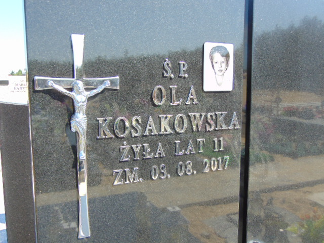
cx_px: 162
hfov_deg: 52.6
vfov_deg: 40.7
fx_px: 328
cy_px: 122
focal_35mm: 35
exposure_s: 1/320
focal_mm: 6.3
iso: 80
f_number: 3.2
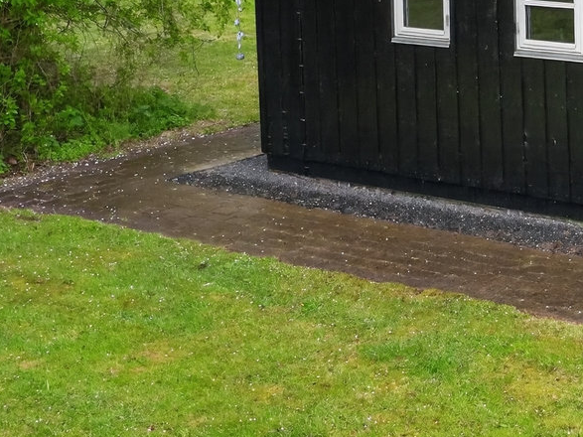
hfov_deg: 18.9
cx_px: 934
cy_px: -78
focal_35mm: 88
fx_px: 1482
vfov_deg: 16.2
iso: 400
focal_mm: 21
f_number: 8
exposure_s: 1/25
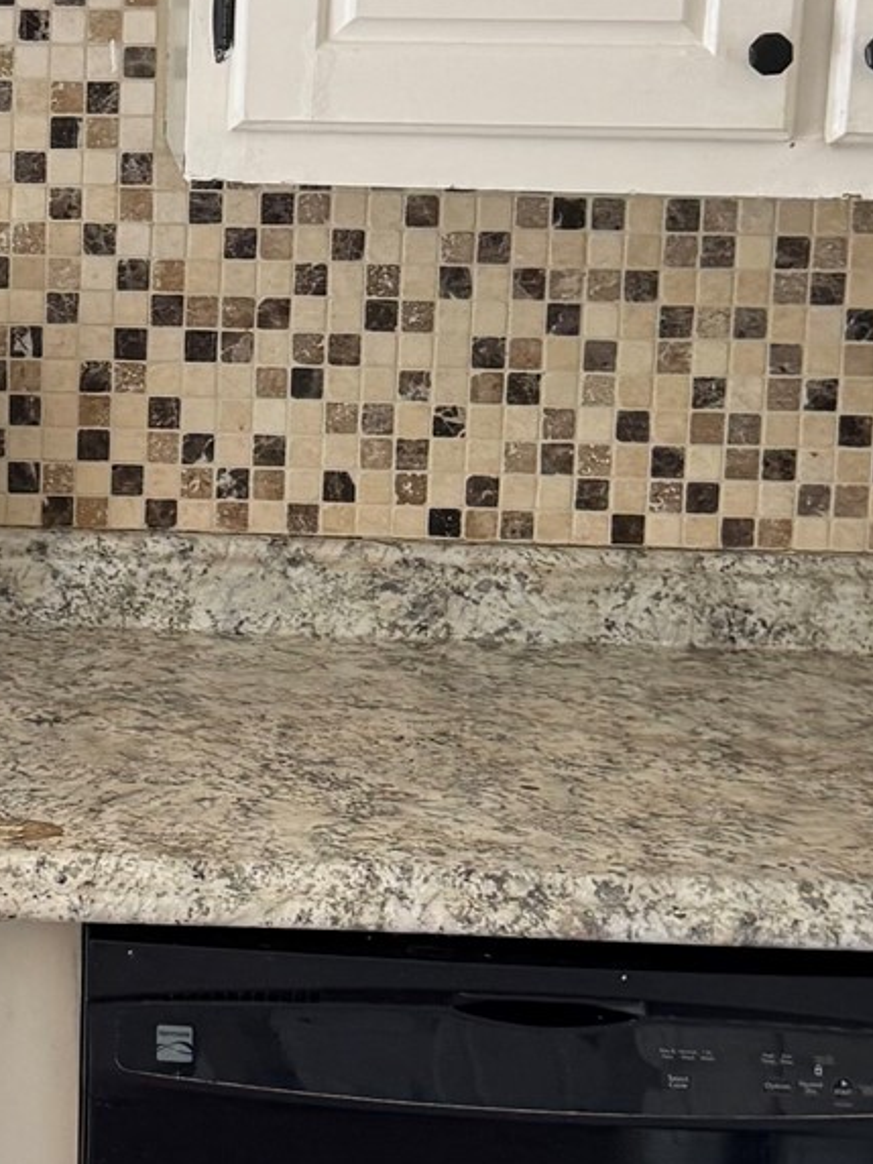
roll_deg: -3.2
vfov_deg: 22.6
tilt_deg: -7.6
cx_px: -185
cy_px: 344
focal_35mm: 86
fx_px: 2892
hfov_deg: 16.4
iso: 100
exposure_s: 1/121
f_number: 1.78
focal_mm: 6.76
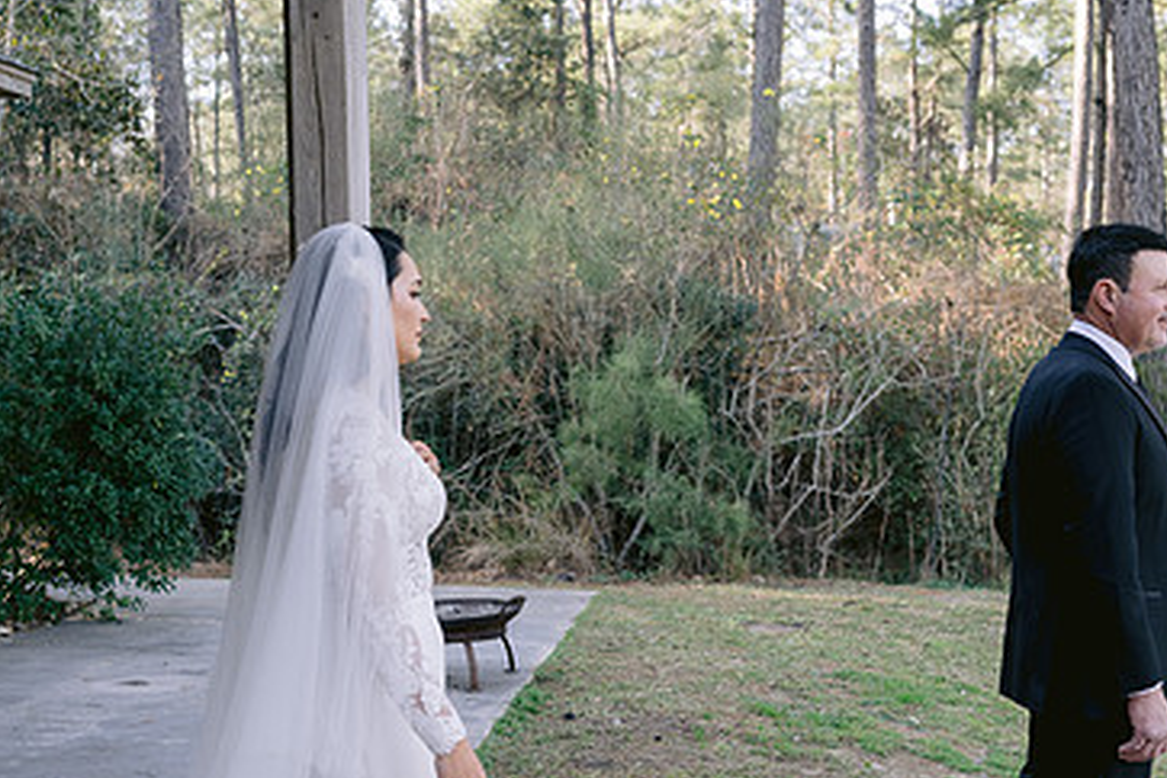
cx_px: 633
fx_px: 1815
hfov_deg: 35.6
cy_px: 600
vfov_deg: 23.9
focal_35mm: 56
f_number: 4
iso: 400
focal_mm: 35
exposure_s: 1/200
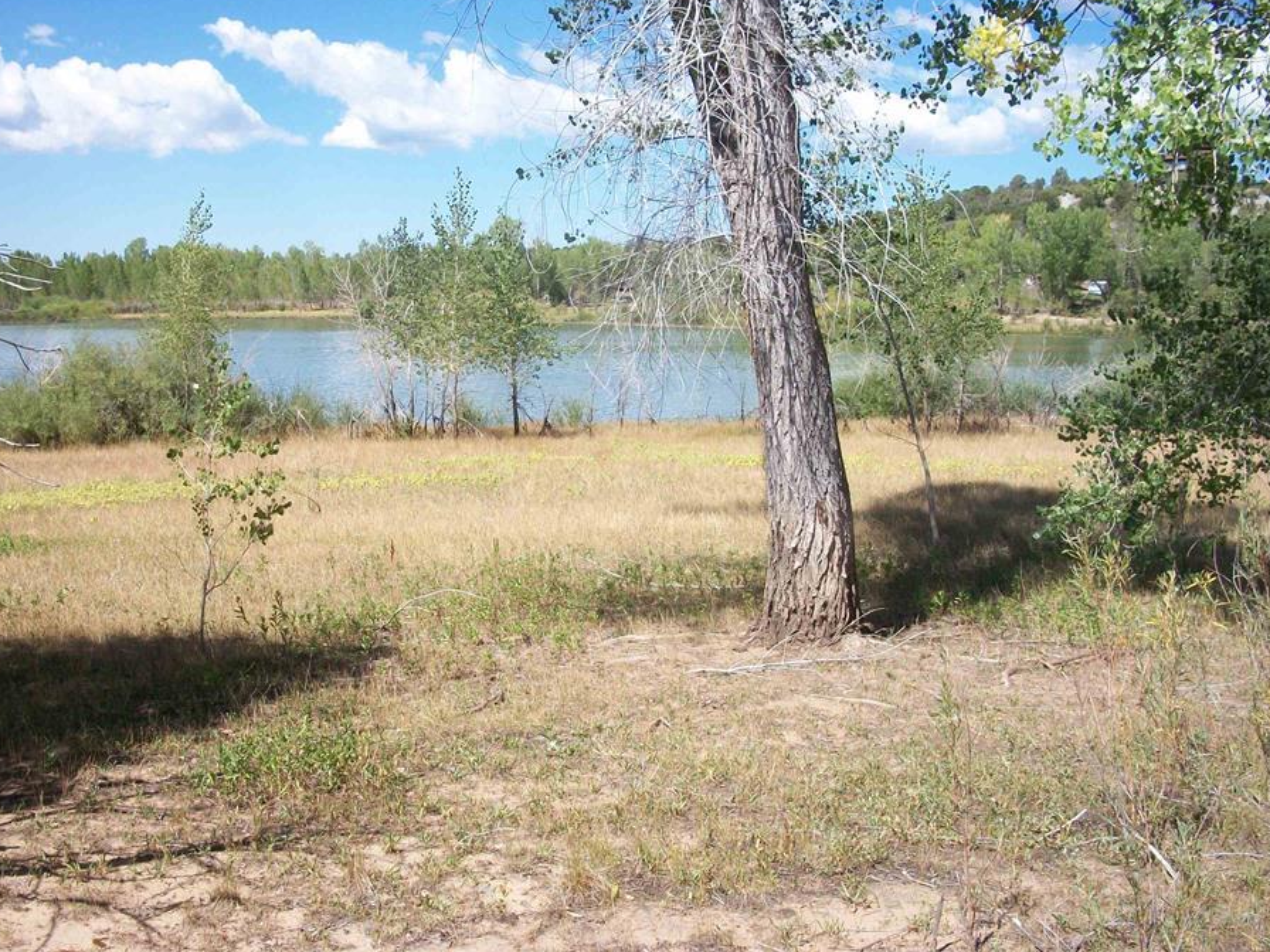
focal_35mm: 40
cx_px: 567
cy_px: 500
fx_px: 1468
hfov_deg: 46.7
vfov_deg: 36.0
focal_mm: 6.3
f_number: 5.6
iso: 80
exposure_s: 1/250
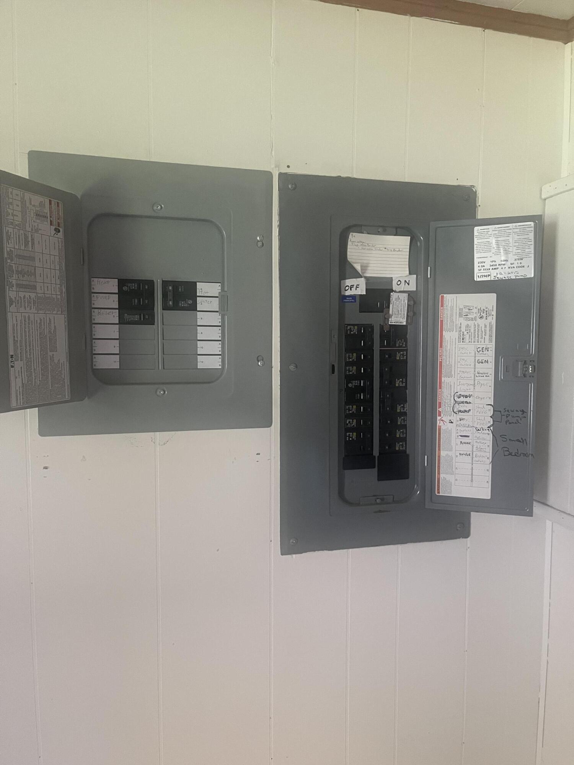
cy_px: 382
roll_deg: +0.2
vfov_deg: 67.3
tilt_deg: -4.9
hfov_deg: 53.1
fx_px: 575
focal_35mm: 26
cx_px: 287
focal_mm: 5.1
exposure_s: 1/49
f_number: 1.6
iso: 500
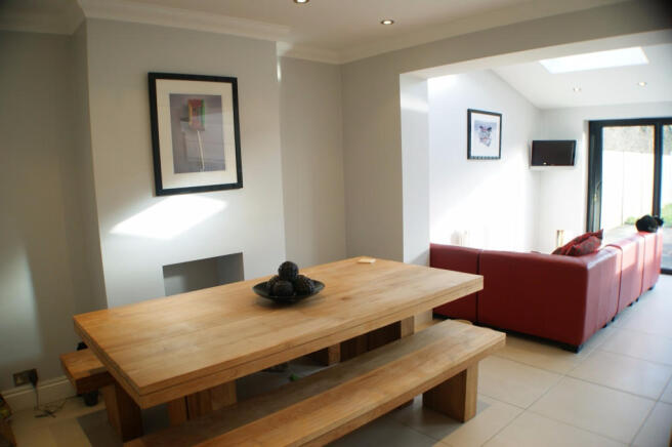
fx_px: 559
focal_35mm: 30
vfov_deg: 43.5
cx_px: 336
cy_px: 224
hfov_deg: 62.0
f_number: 3.5
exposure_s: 1/30
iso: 100
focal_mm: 20
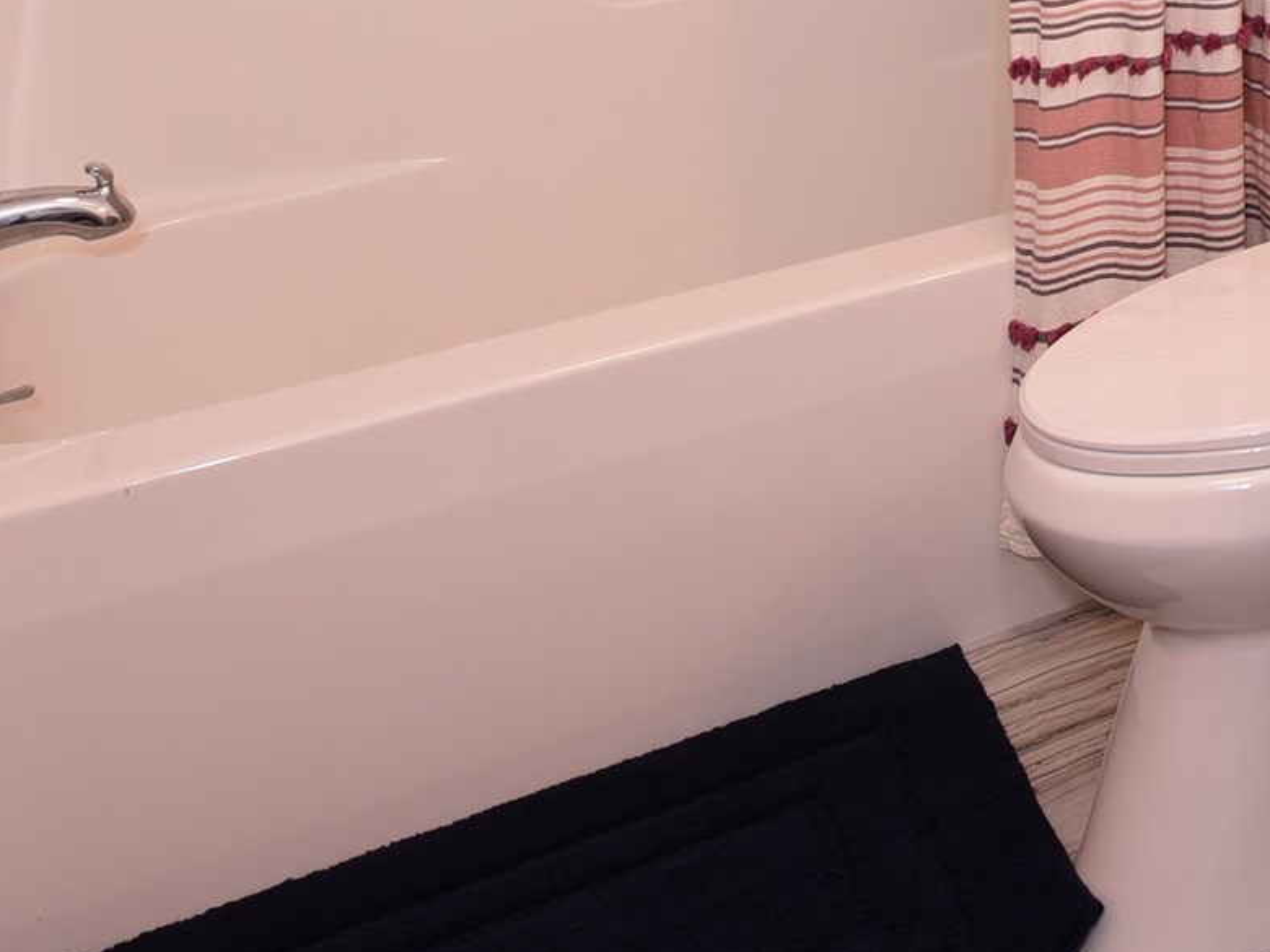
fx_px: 1944
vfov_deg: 21.6
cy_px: -587
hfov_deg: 26.7
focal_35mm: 53
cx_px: 1872
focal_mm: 14
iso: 250
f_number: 4.5
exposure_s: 1/60
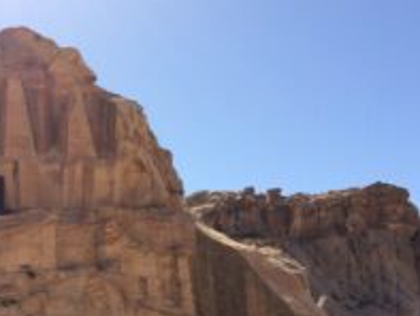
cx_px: 38
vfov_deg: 23.5
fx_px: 741
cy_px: 271
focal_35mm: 61
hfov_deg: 30.2
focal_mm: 4.12
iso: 32
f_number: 2.2
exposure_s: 1/2564
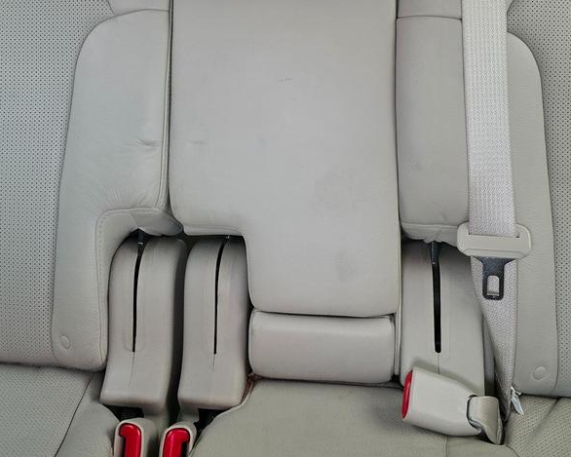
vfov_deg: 29.8
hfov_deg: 38.0
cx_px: 262
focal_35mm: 49
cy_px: 61
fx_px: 828
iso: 250
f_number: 1.7
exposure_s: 1/120
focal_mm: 6.3
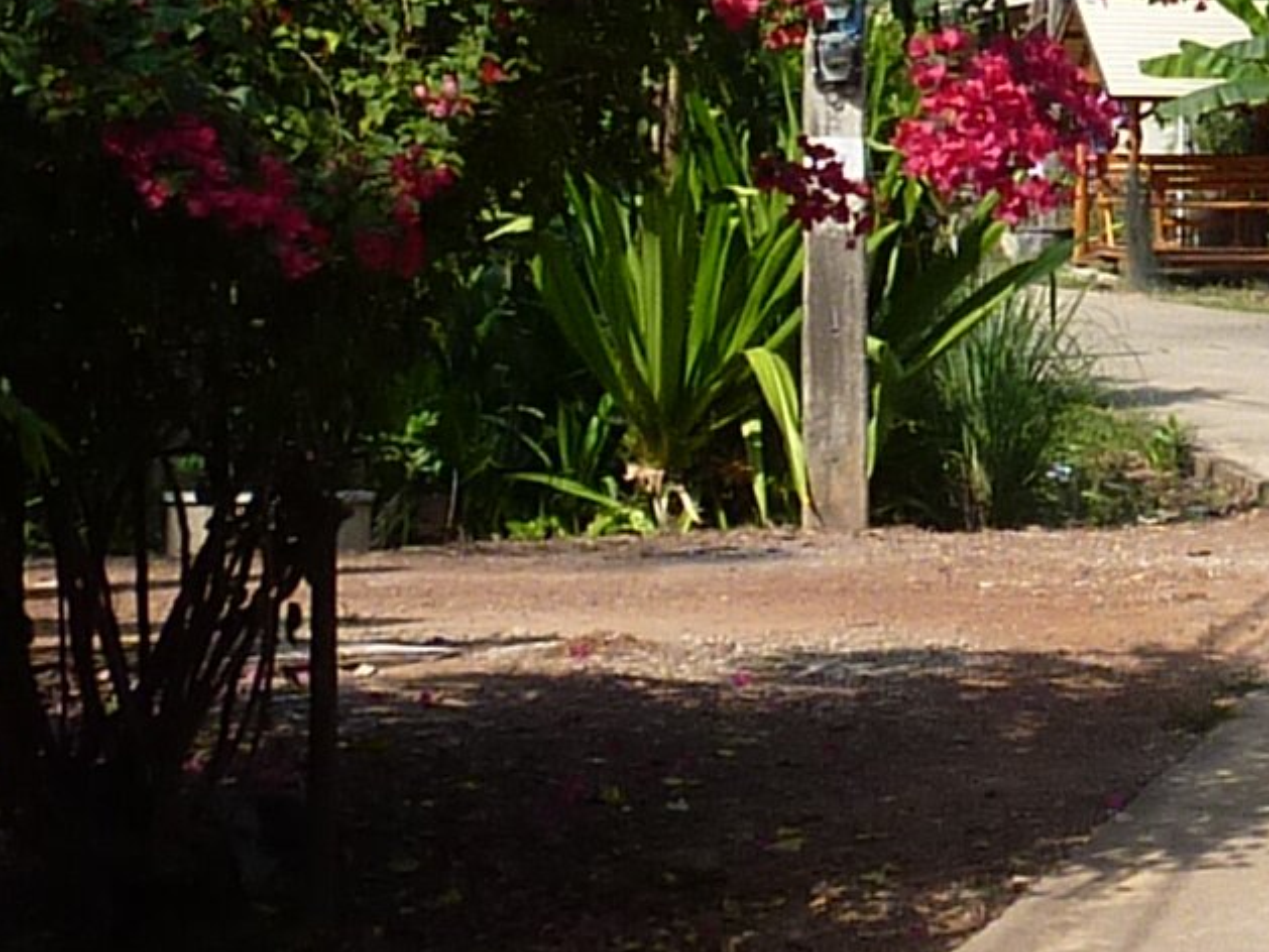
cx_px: 1501
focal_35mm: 145
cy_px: 242
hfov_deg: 13.3
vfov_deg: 10.2
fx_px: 5317
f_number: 4.5
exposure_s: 1/500
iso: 80
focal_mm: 4.1
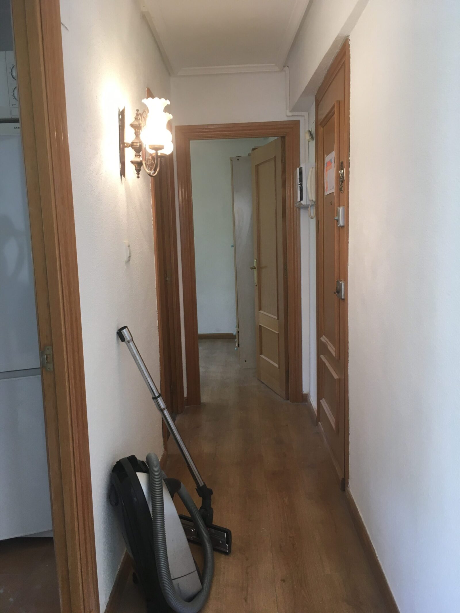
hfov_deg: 48.2
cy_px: 306
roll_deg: +2.2
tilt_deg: -10.2
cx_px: 230
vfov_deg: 61.7
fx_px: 514
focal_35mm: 29
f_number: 2.2
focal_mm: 4.15
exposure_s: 1/33
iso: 50
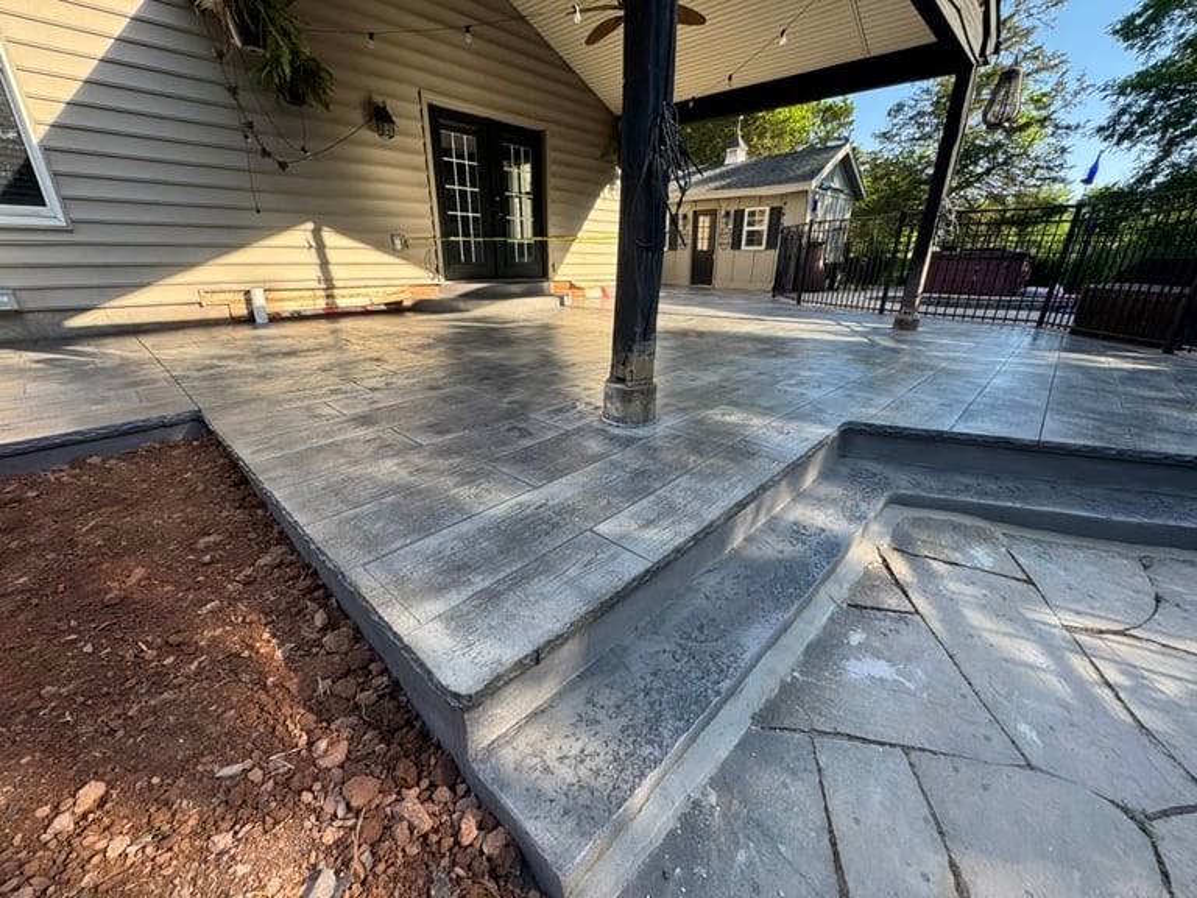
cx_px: 598
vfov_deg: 85.7
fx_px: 484
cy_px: 449
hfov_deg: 102.1
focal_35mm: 14
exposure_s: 1/260
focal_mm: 2.22
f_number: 2.2
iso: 40
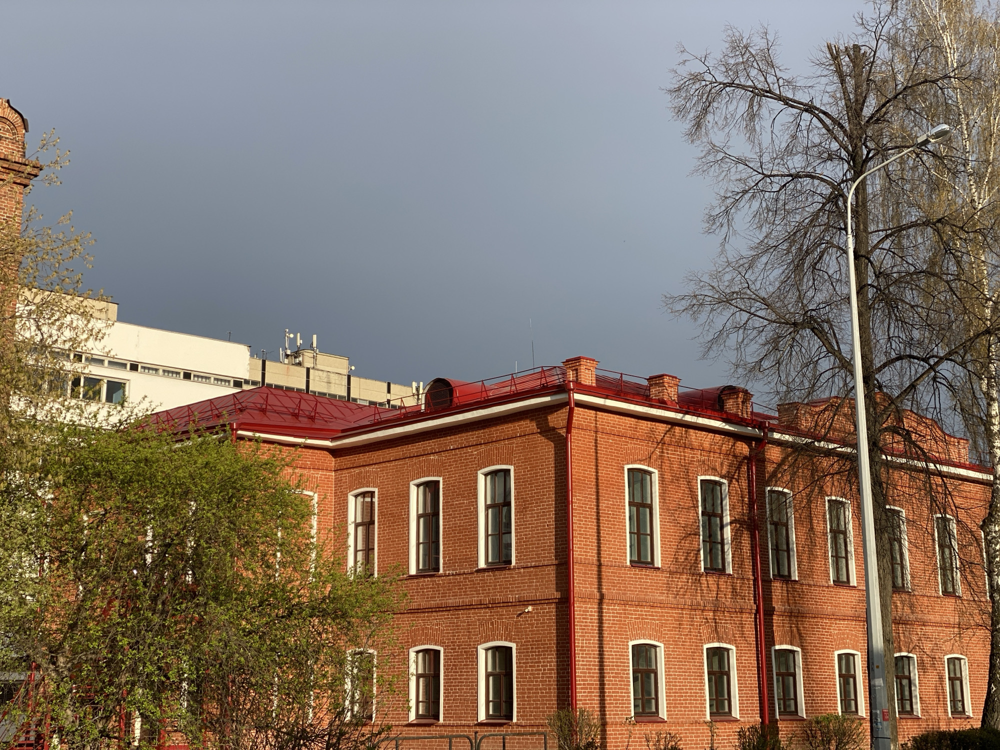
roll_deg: -0.3
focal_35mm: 52
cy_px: 375
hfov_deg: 36.8
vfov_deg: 28.0
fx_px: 1502
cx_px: 500
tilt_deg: +12.4
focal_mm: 6
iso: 20
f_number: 2
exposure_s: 1/1142
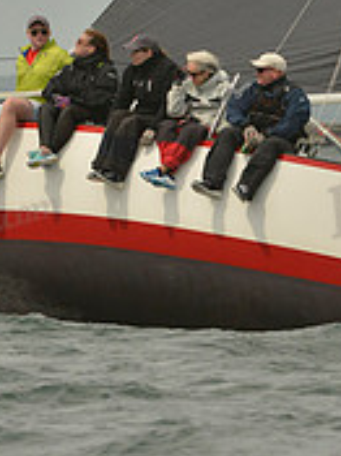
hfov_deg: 1.8
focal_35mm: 831
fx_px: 10928
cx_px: 195
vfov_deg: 2.4
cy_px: 72
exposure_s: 1/1250
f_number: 9
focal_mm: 260
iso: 280
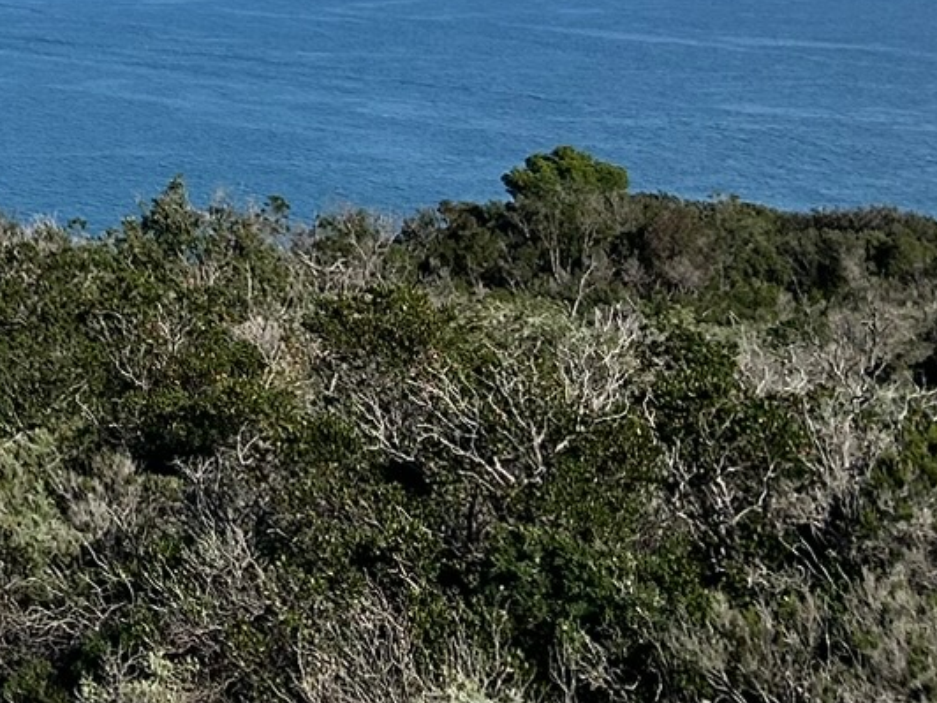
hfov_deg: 17.5
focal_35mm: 100
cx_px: -500
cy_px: -532
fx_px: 2707
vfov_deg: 13.4
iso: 50
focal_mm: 5.7
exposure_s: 1/6211
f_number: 1.5
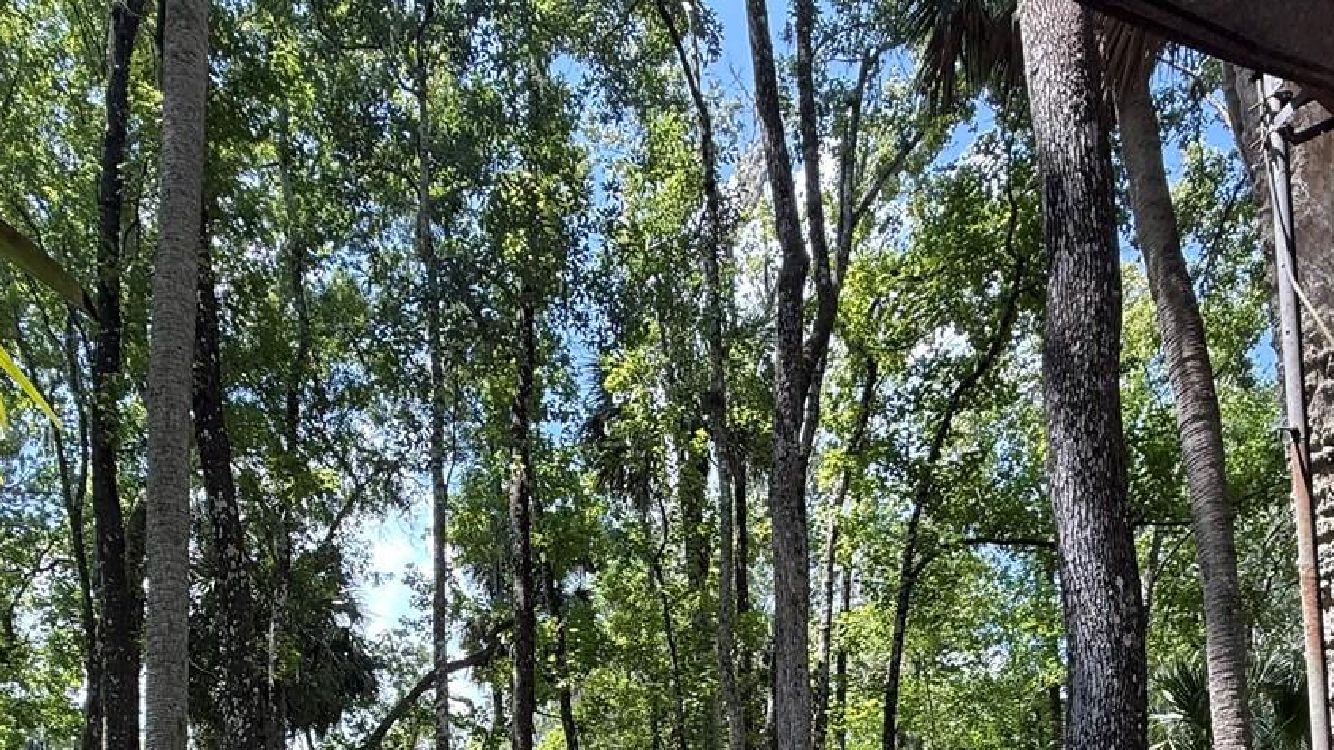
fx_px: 1025
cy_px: 890
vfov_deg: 33.2
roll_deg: +1.3
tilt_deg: +3.6
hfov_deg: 65.9
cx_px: 588
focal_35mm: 29
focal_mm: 2.22
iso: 64
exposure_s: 1/191
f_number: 2.2
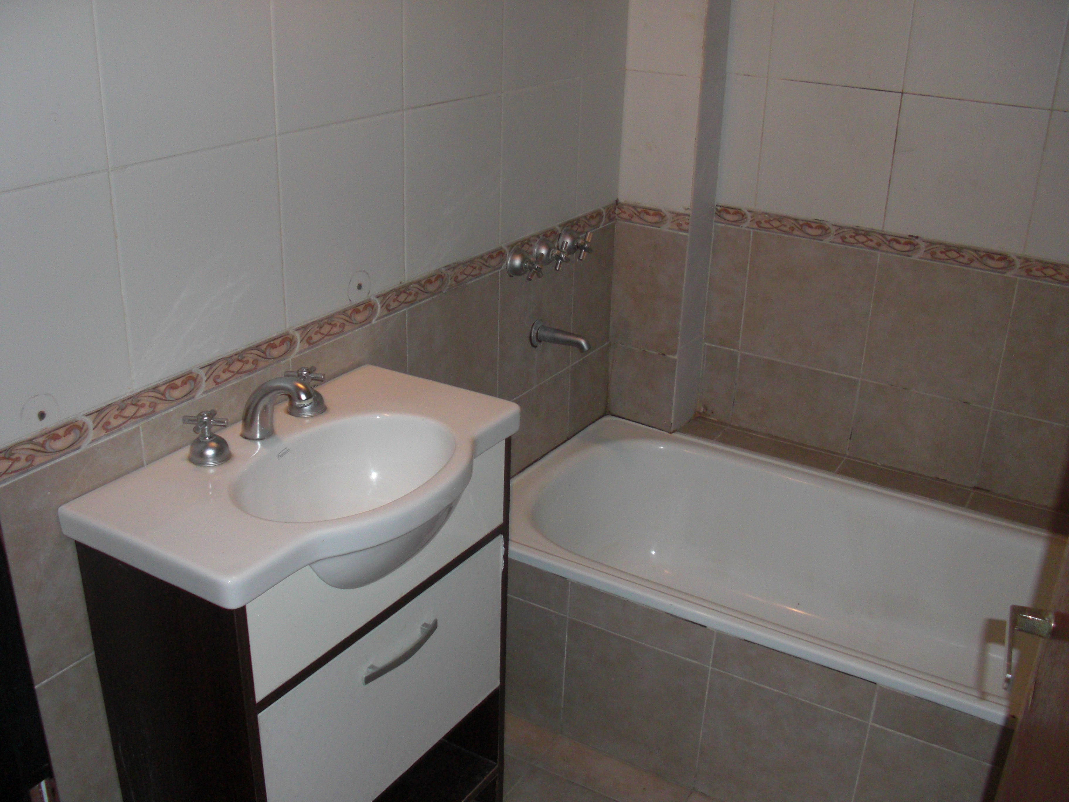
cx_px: 534
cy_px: 401
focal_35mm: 36
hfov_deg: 51.4
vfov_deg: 39.7
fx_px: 1112
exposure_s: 1/60
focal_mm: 6.3
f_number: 2.8
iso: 200
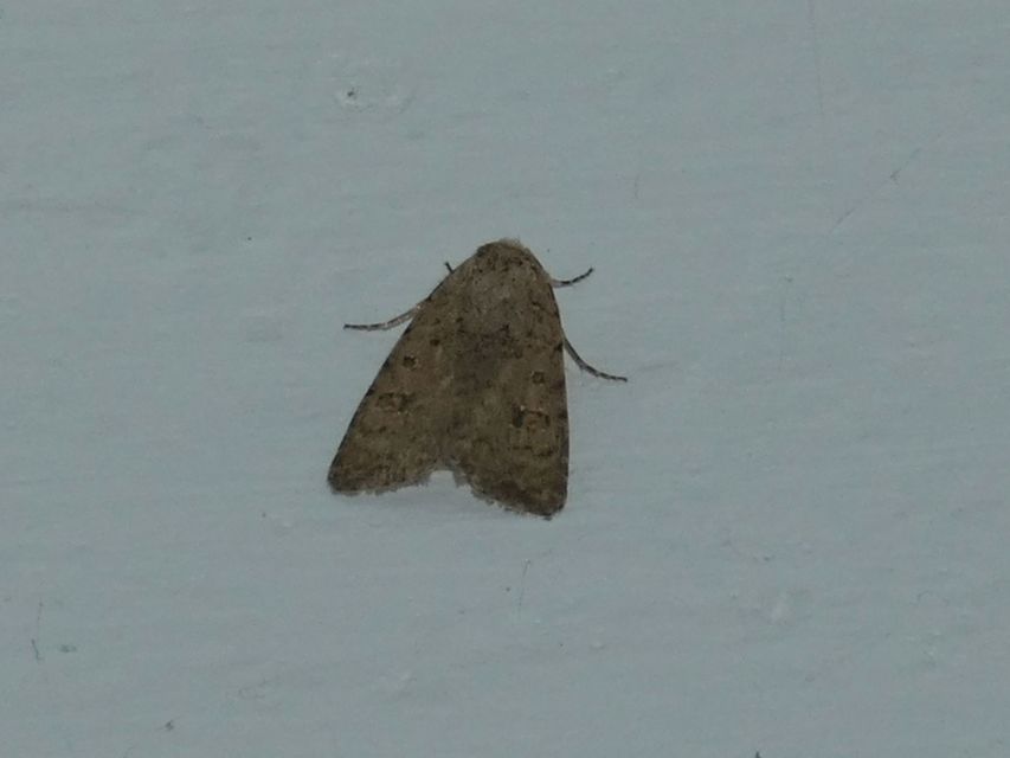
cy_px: 379
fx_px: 7295
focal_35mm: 250
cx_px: 505
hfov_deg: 7.9
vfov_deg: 5.9
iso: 80
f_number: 5.5
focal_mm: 44.8
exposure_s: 1/80
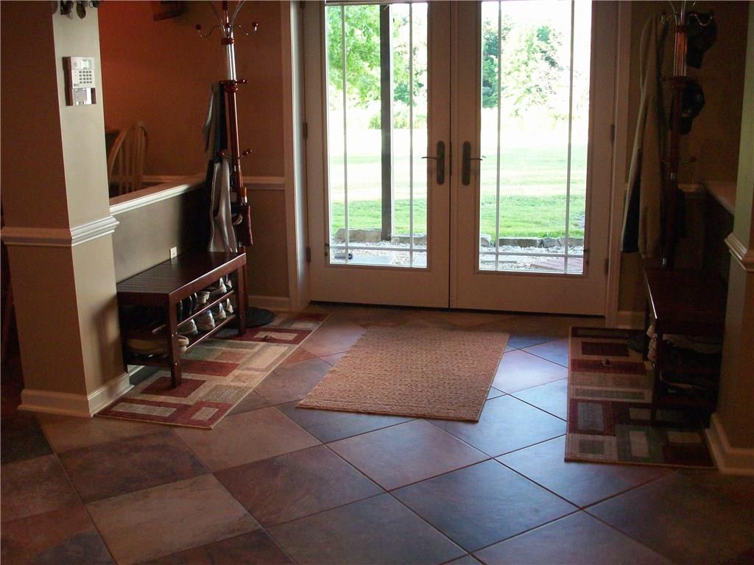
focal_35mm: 37
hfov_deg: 50.1
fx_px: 806
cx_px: 377
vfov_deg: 38.7
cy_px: 282
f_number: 2.8
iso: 184
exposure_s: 1/45
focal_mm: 6.2
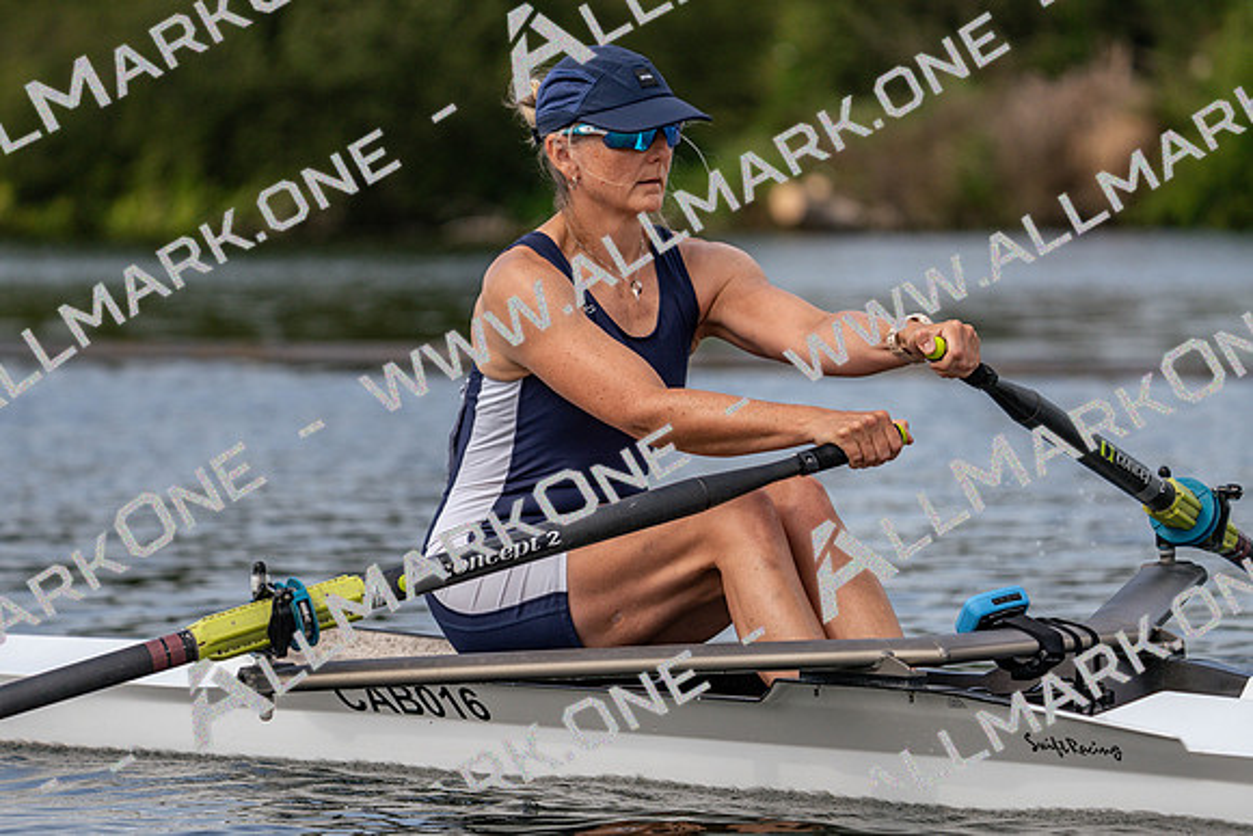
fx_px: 8947
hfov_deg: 8.0
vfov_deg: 5.4
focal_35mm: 257
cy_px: 418
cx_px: 626
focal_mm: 257
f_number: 5.6
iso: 320
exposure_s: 1/1600
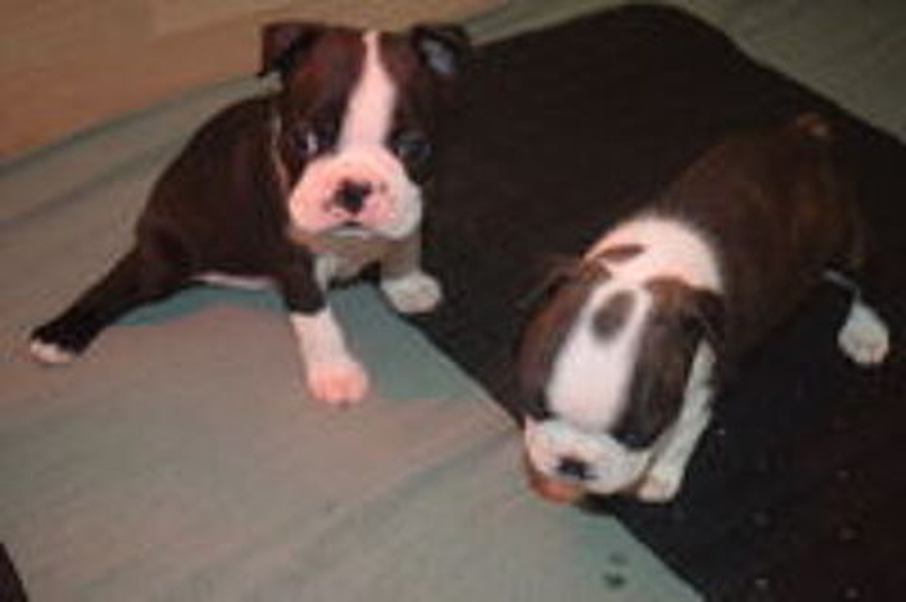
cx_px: 453
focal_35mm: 51
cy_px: 301
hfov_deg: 38.9
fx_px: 1282
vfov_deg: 26.4
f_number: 4.5
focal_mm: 34
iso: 640
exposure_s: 1/60
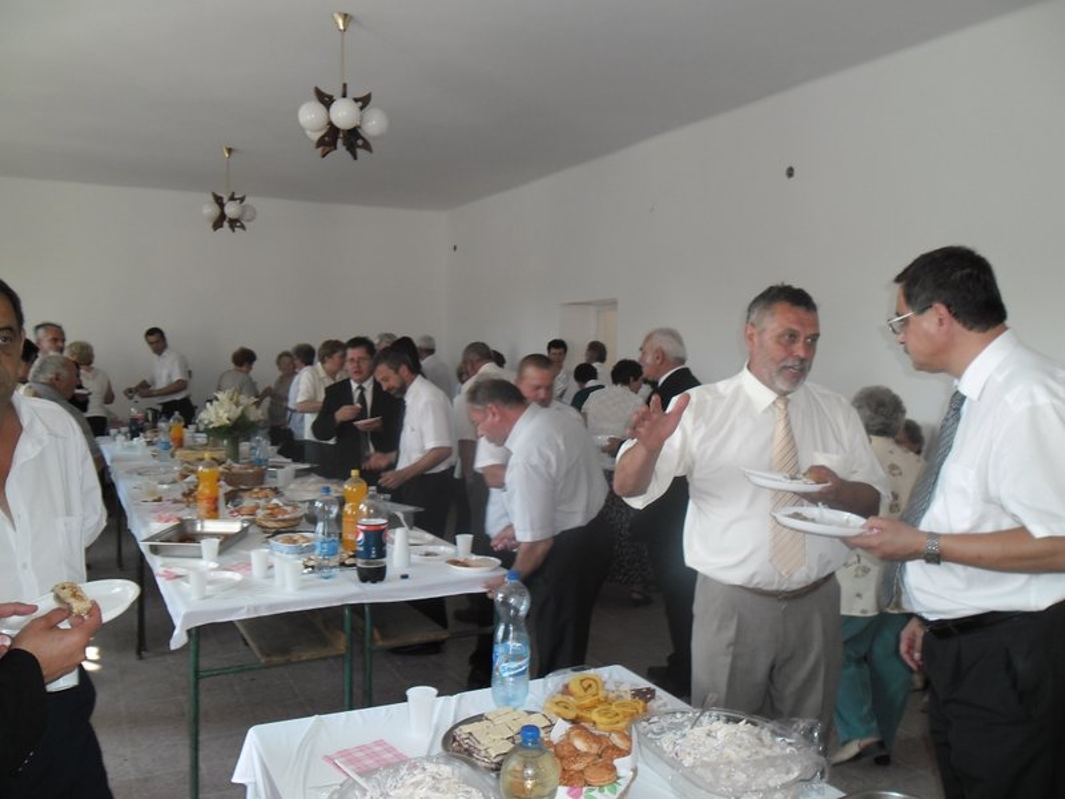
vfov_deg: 51.4
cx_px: 532
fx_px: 831
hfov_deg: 65.3
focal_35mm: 27
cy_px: 400
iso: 100
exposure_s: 1/45
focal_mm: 4.9
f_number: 3.5
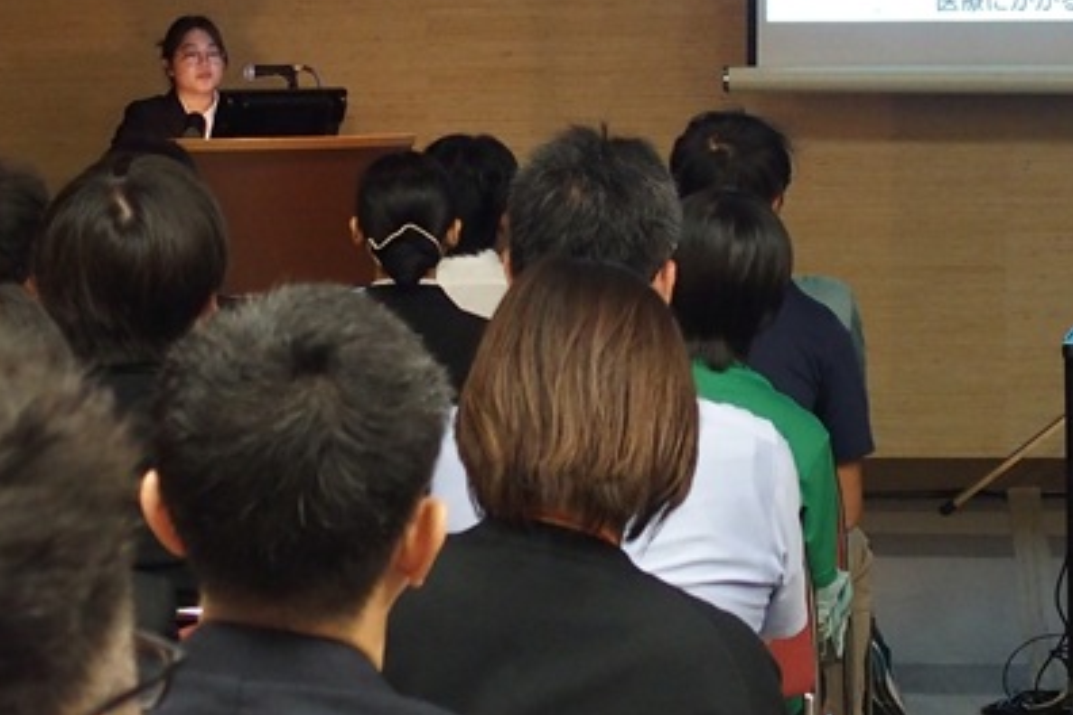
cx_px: 719
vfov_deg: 10.5
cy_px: -61
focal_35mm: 129
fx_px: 3845
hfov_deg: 15.9
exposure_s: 1/50
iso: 800
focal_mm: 13.2
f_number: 2.8
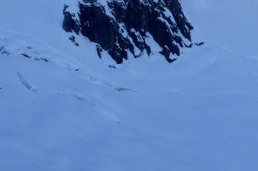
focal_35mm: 309
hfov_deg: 6.7
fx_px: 2213
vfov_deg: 4.4
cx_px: 106
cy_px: -112
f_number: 6.2
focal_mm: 17.5
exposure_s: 1/125
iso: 100
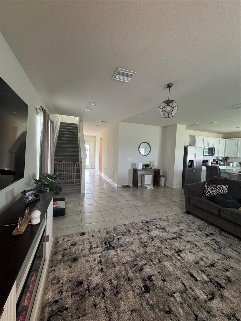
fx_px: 130
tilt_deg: -2.4
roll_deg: -2.3
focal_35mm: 14
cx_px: 120
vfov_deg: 102.1
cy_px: 160
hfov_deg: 85.7
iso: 250
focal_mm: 2.22
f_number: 2.2
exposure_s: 1/60
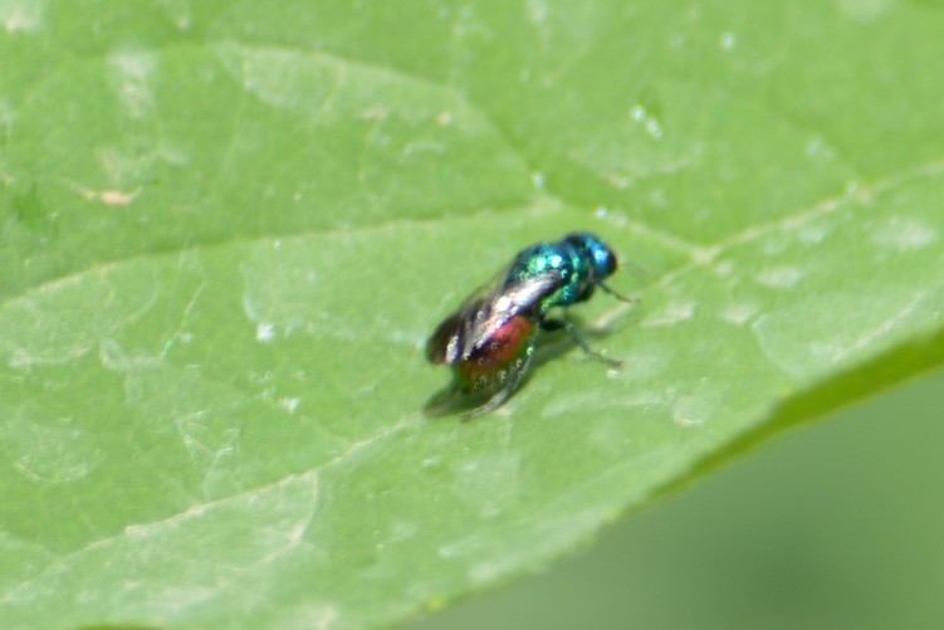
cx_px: 533
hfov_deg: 3.6
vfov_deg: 2.4
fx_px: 15080
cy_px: 361
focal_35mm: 575
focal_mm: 300
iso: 100
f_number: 8
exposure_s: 1/125
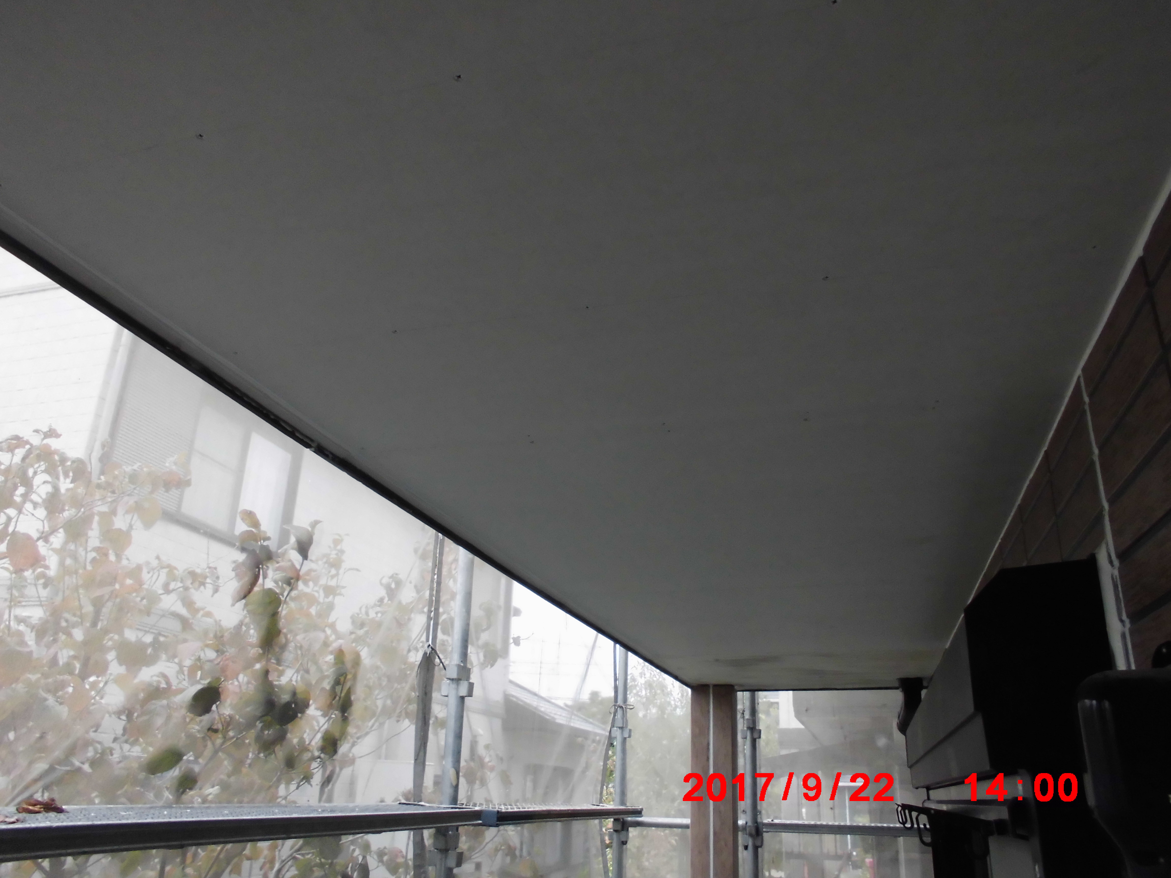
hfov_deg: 67.3
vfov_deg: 53.1
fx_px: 880
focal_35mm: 26
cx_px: 586
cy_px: 439
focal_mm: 4.6
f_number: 3.5
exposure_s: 1/60
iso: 200
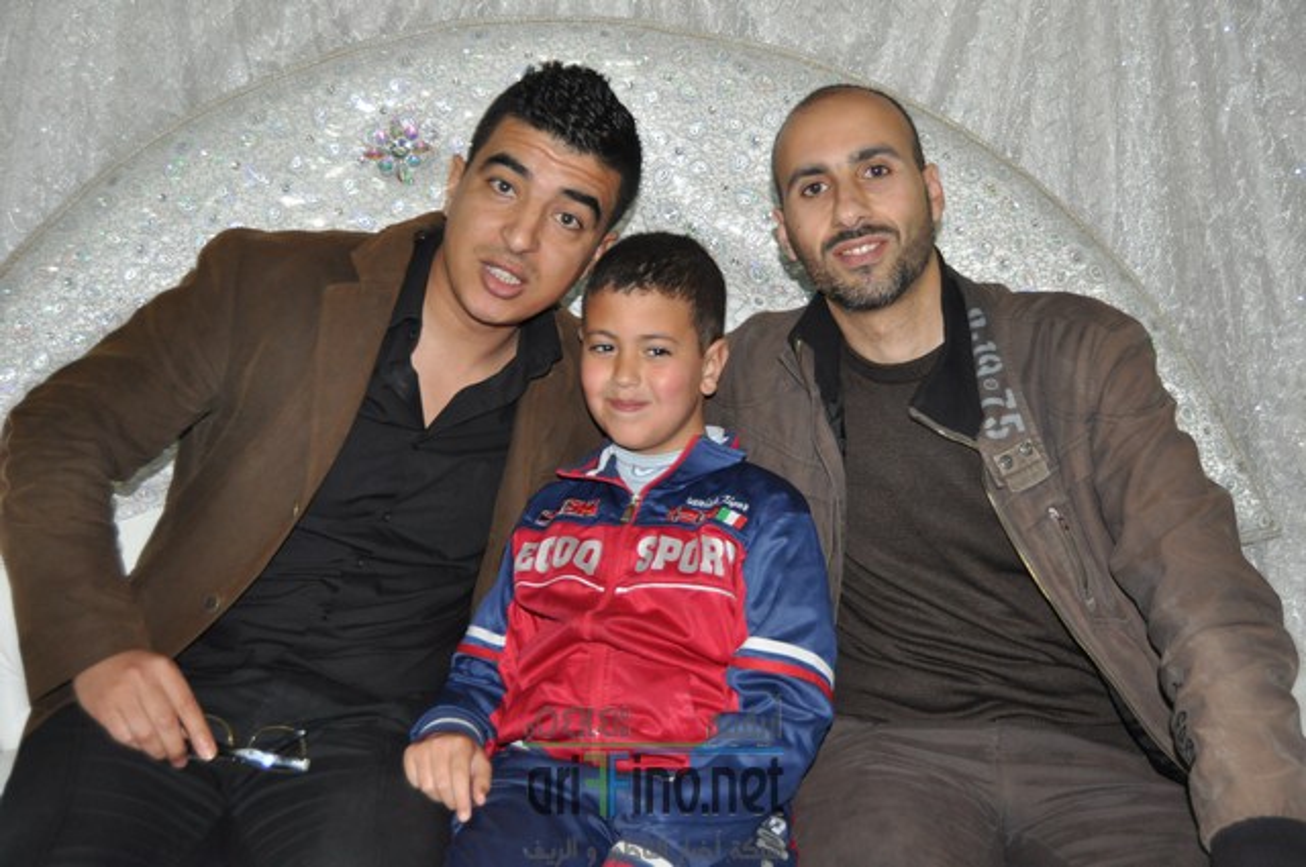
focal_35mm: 46
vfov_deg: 28.9
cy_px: 434
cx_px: 653
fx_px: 1685
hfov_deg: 42.4
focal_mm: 31
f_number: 4.2
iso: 800
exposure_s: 1/60
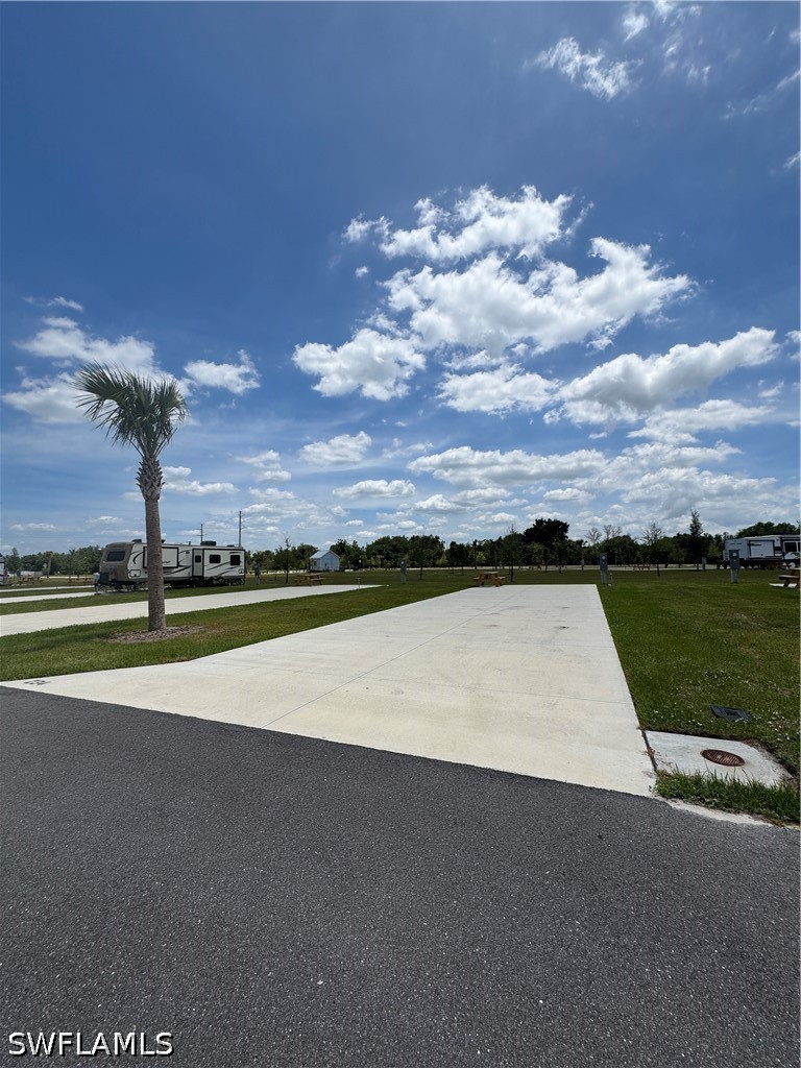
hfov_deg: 85.7
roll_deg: +1.8
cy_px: 534
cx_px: 400
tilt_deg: +4.6
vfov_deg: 102.1
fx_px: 432
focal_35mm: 14
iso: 32
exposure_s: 1/3906
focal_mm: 2.22
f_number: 2.2
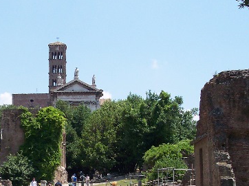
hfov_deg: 23.0
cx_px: 58
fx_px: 604
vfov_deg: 17.5
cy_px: 121
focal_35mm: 84
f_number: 4.8
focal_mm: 8
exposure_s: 1/700
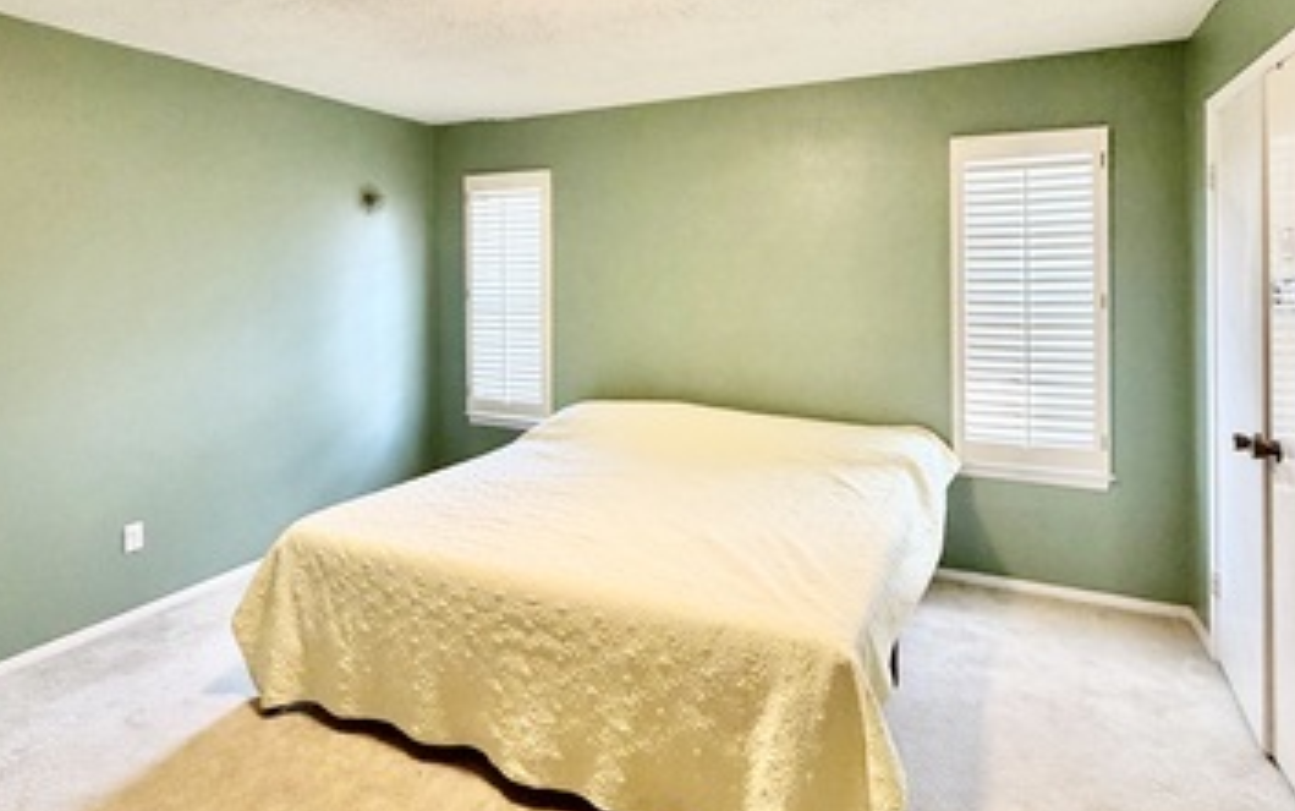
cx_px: 636
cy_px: 286
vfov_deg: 56.4
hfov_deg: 82.2
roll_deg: +0.5
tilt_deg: +0.7
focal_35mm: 21
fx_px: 742
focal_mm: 2.22
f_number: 2.2
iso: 320
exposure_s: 1/60
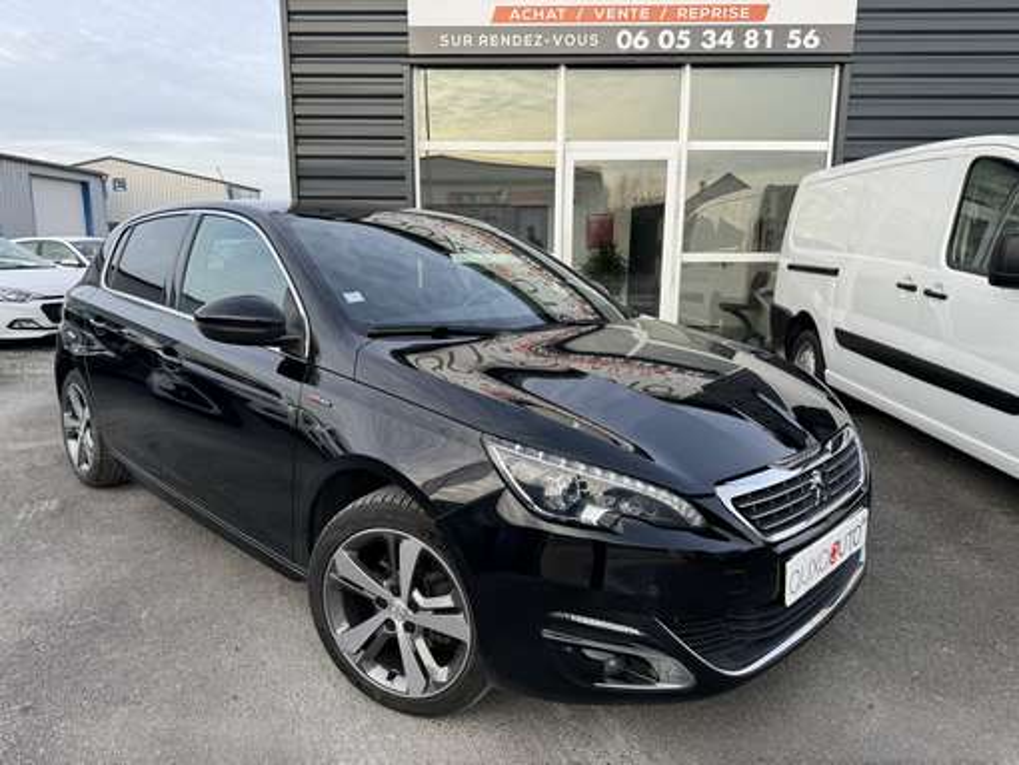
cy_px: 382
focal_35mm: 24
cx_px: 510
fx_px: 707
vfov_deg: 56.9
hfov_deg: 71.6
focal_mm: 6.86
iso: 80
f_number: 1.78
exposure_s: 1/506
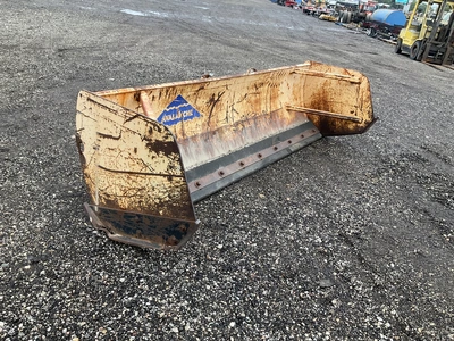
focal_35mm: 29
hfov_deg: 61.7
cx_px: 227
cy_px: 170
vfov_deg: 48.2
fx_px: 380
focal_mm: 3
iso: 25
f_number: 1.8
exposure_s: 1/327
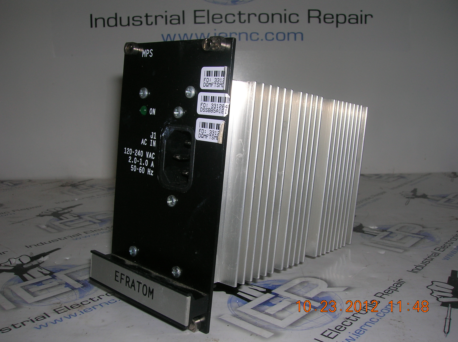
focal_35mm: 34
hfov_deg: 54.0
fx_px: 449
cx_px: 229
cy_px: 171
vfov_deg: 41.7
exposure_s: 1/60.1
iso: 50
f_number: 4.9
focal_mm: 5.7
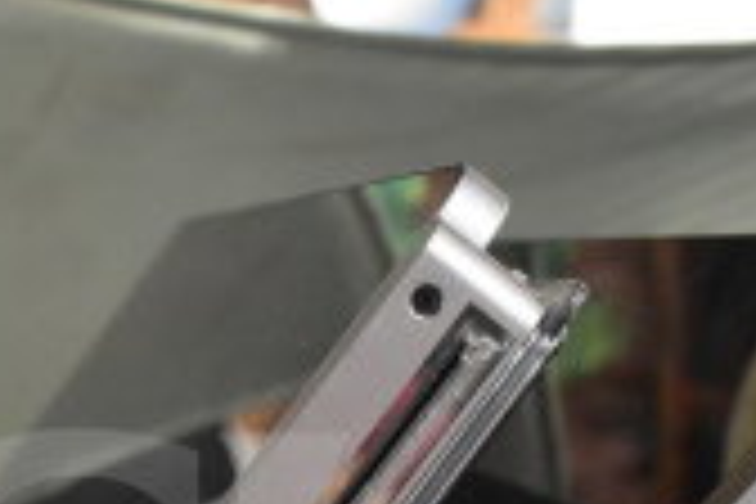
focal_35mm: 98
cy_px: 790
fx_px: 2058
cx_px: -58
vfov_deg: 13.1
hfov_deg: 20.0
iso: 3200
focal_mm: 18
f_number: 3.5
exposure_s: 1/30
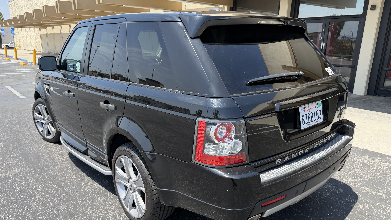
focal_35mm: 27
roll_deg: -0.9
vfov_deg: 42.8
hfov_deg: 69.9
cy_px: 126
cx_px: 192
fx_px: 280
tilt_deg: -15.9
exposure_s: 1/1855
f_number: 1.78
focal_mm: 6.76
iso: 100
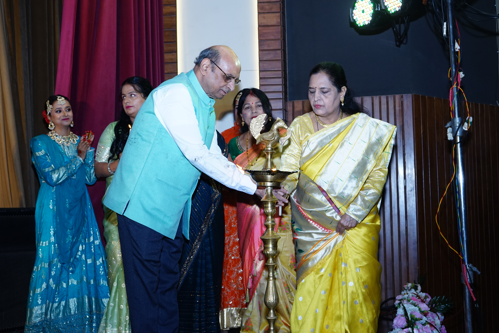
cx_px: 250
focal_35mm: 46
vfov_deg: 29.2
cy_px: 166
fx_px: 638
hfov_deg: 42.7
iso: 1250
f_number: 6.3
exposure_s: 1/125
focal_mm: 46
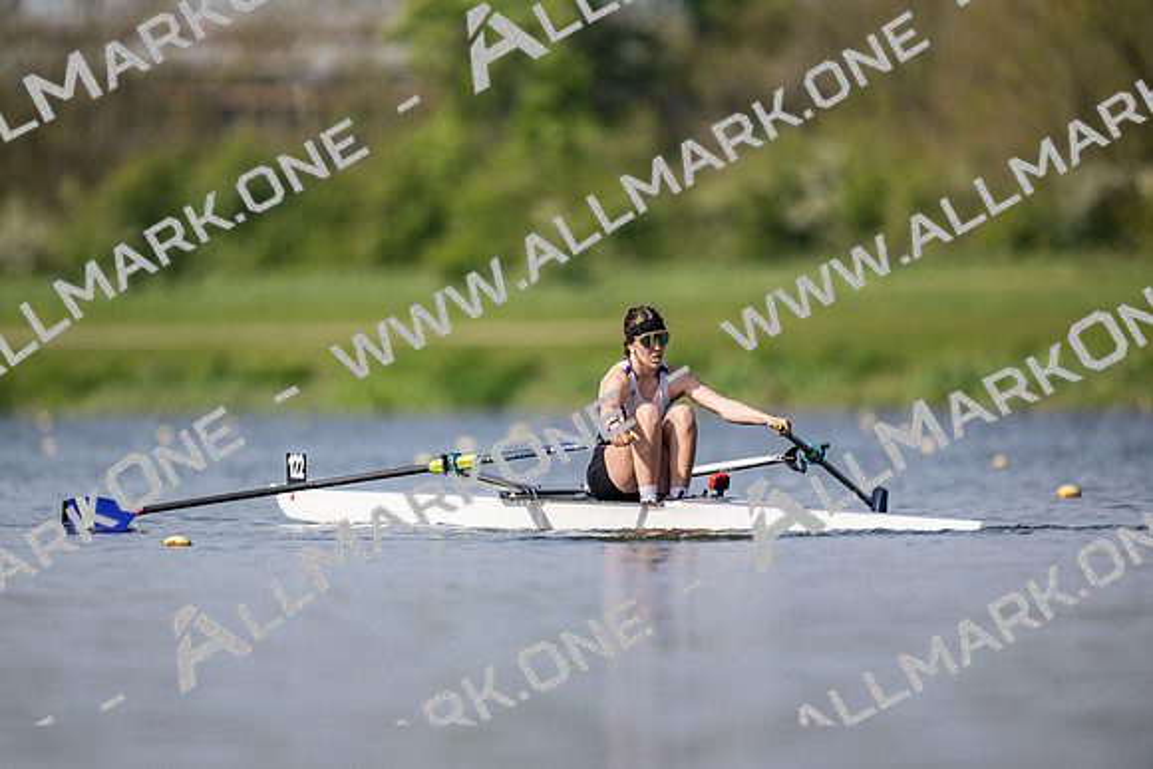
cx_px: 576
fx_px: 19220
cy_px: 384
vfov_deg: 2.3
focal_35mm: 600
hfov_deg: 3.4
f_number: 4
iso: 220
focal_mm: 600
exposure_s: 1/2500
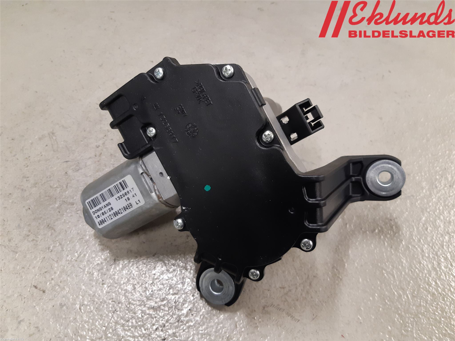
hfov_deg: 67.3
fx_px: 342
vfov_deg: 53.1
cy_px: 170
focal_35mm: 26
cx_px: 228
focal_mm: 3.93
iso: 200
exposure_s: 1/50
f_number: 1.7
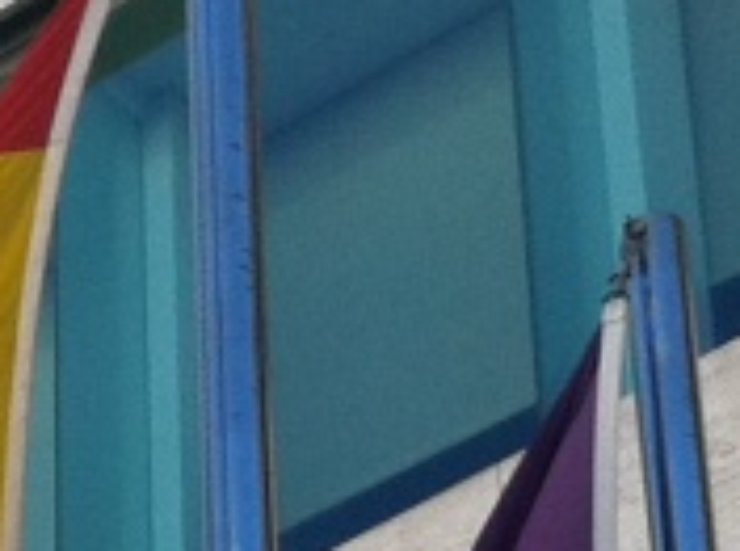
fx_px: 5500
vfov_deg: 5.6
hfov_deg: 7.6
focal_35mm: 258
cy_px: 1043
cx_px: -210
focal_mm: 3.85
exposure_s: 1/539
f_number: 2.8
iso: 80
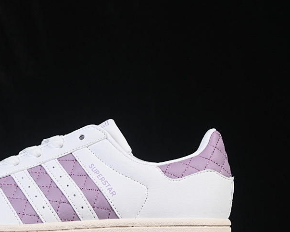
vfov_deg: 12.2
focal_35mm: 126
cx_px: 66
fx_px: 1082
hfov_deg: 15.2
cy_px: 149
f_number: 8
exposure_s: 1/80
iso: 160
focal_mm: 50
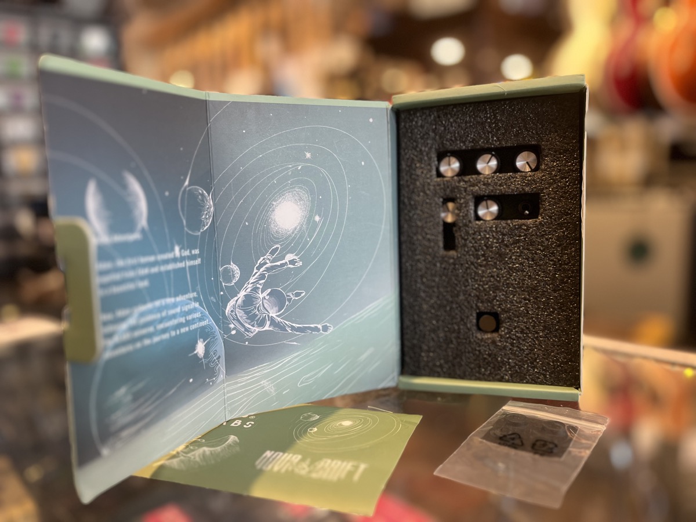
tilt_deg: -8.3
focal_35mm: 26
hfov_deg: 67.3
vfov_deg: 53.1
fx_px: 523
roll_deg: +2.5
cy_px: 261
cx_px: 348
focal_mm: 5.1
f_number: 1.6
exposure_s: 1/60
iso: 160
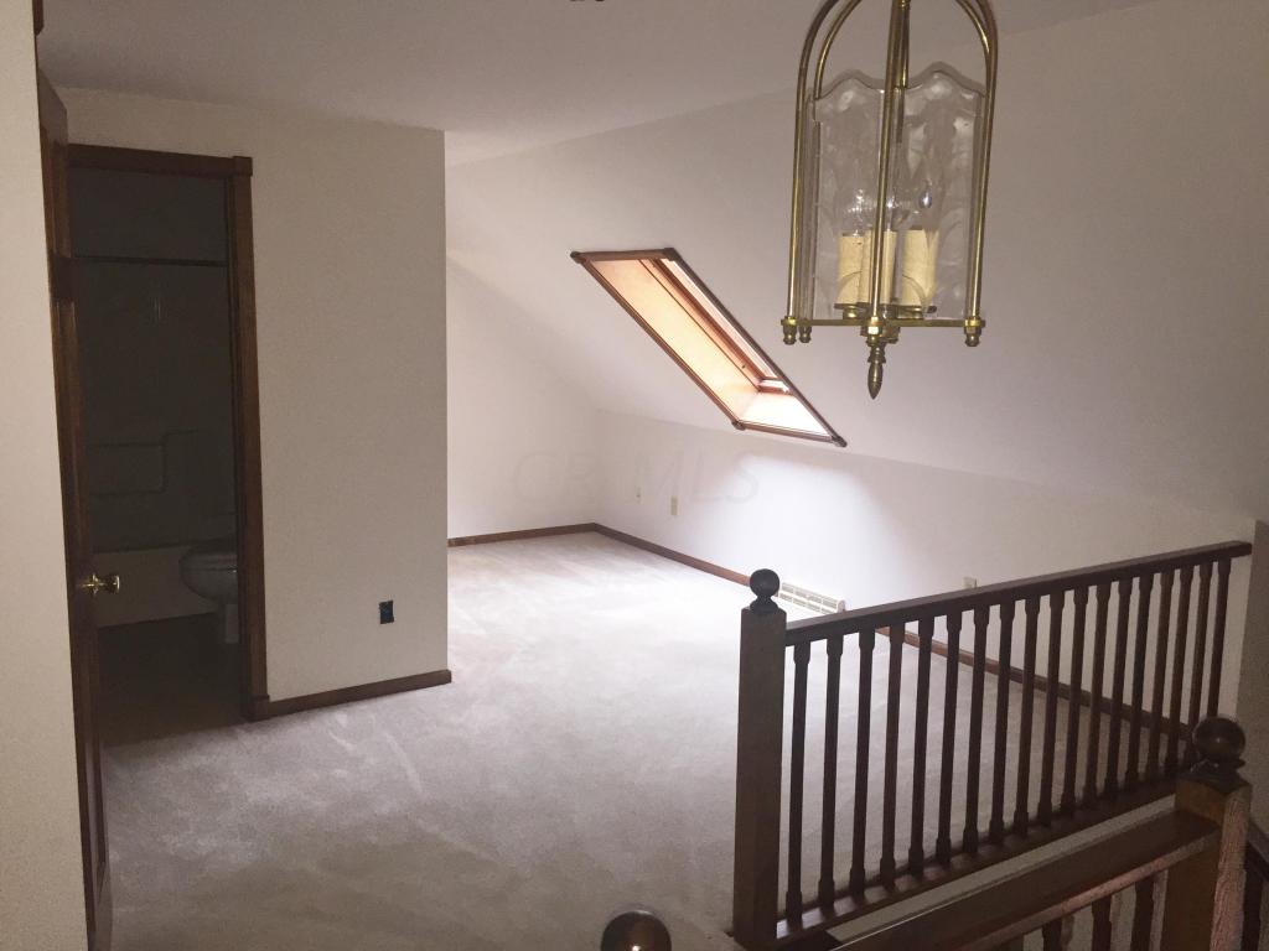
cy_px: 476
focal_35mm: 29
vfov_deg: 48.2
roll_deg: -0.4
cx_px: 634
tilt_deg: -9.2
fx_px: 1063
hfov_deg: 61.7
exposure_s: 1/30
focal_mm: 4.15
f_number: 2.2
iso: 160
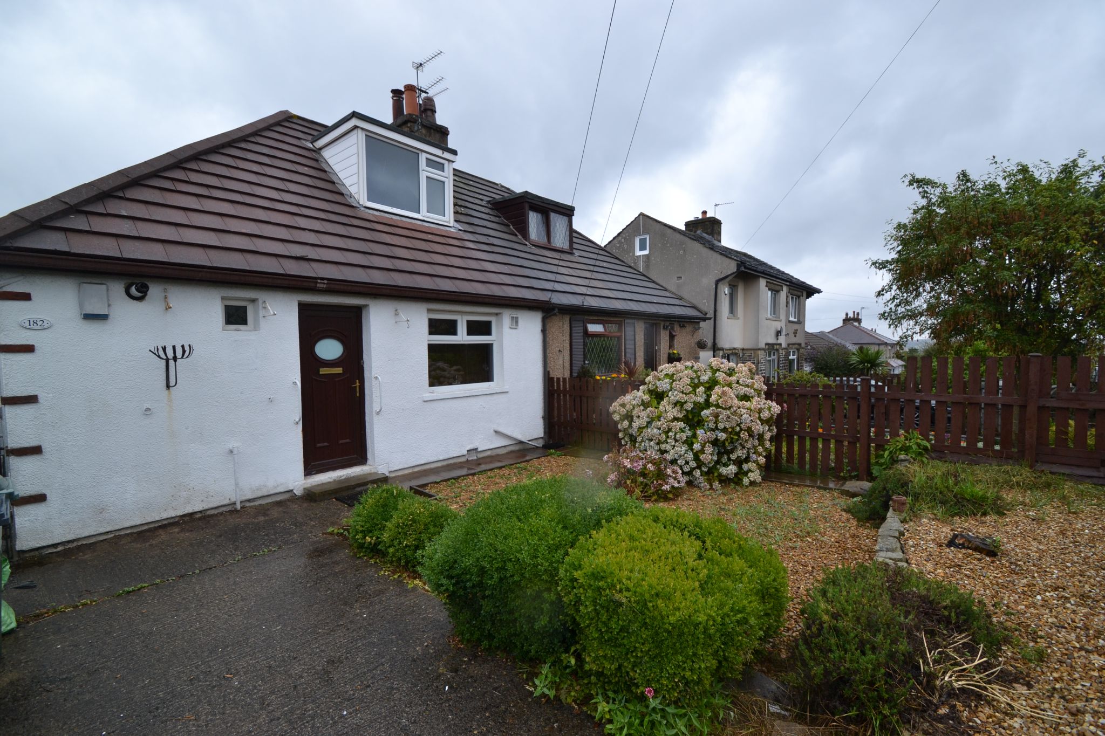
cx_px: 552
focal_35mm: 15
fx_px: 460
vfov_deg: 77.3
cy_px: 368
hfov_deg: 100.4
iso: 180
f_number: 5.6
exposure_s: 1/125
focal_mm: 10
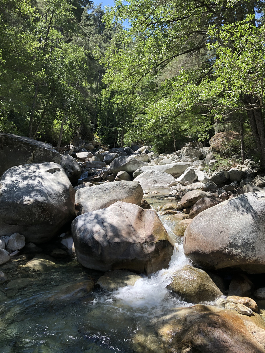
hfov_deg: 49.7
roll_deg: +0.3
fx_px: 286
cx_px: 132
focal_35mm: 28
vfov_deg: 63.4
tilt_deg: -1.9
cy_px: 176
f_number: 1.8
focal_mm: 4
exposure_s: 1/727
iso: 20
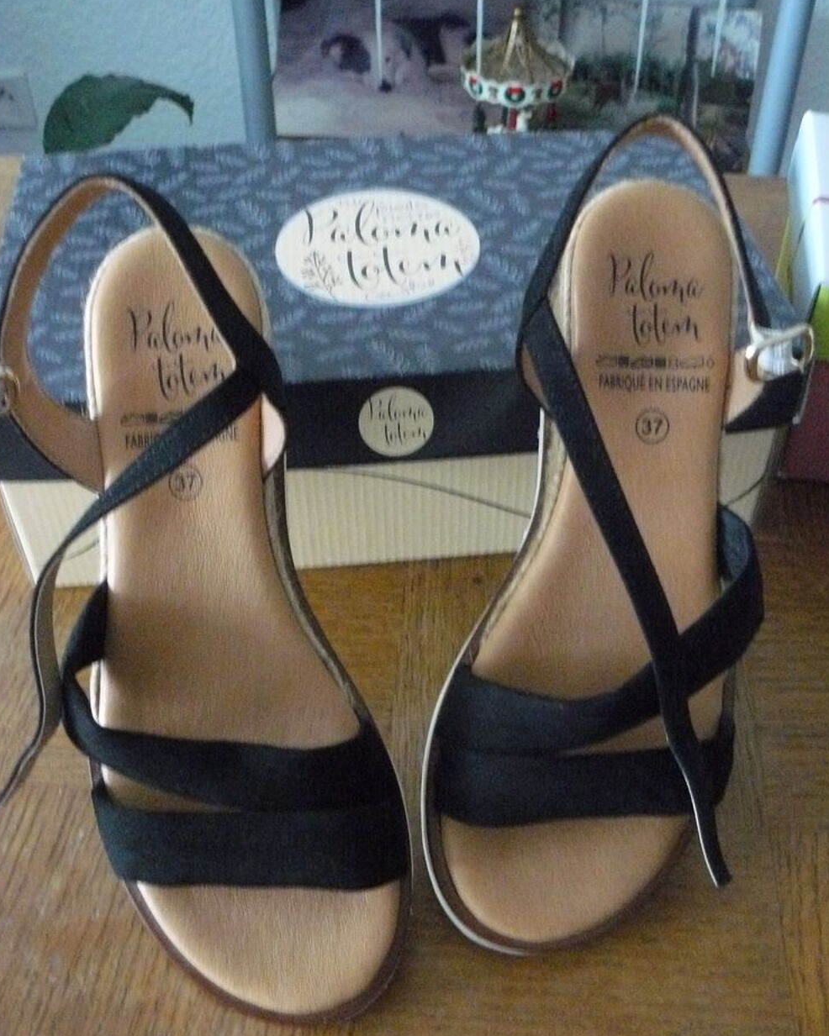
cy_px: 515
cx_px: 412
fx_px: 1166
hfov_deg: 39.1
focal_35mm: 38
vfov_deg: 47.9
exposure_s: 1/13
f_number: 2.8
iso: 800
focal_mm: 6
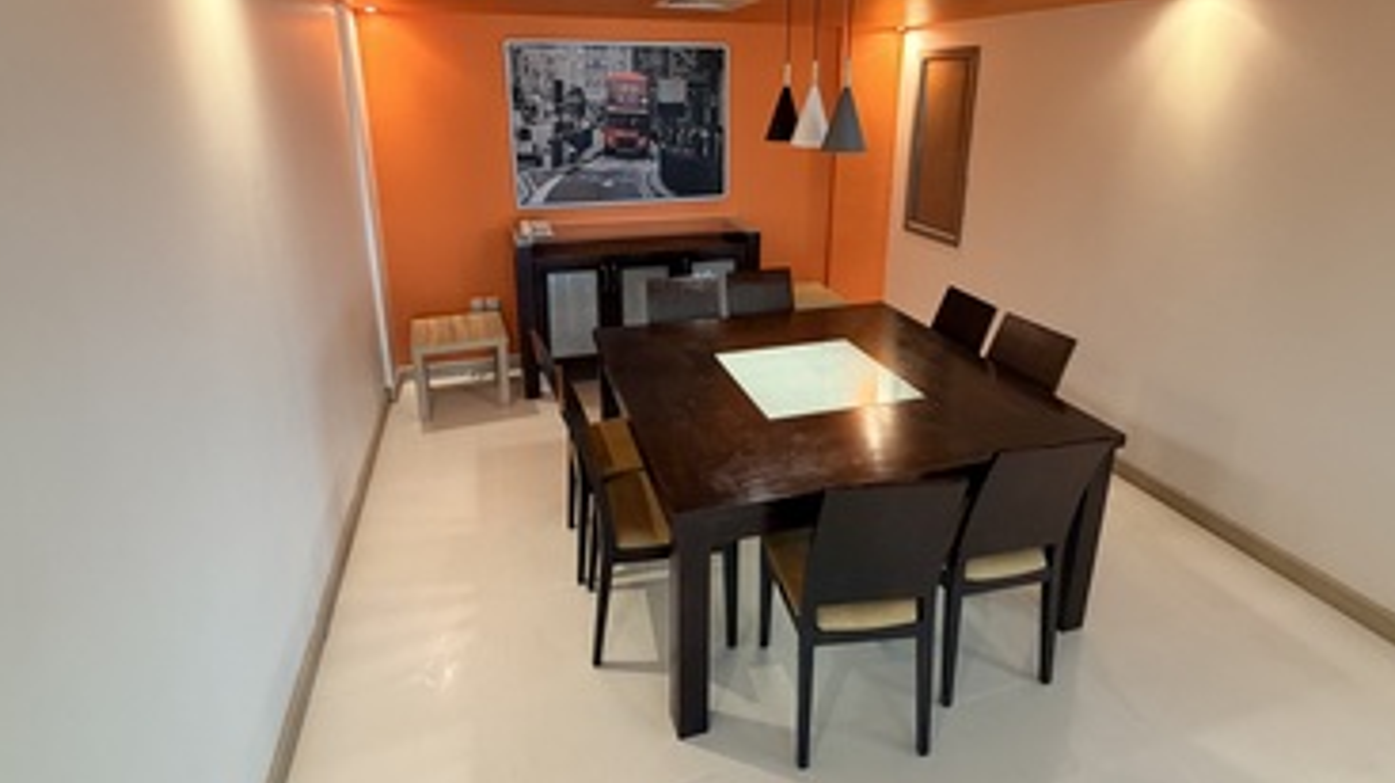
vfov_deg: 57.4
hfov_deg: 89.6
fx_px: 702
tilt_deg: -14.3
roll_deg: +0.1
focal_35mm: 19
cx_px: 717
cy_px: 283
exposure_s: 1/50
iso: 250
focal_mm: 2.22
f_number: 2.2
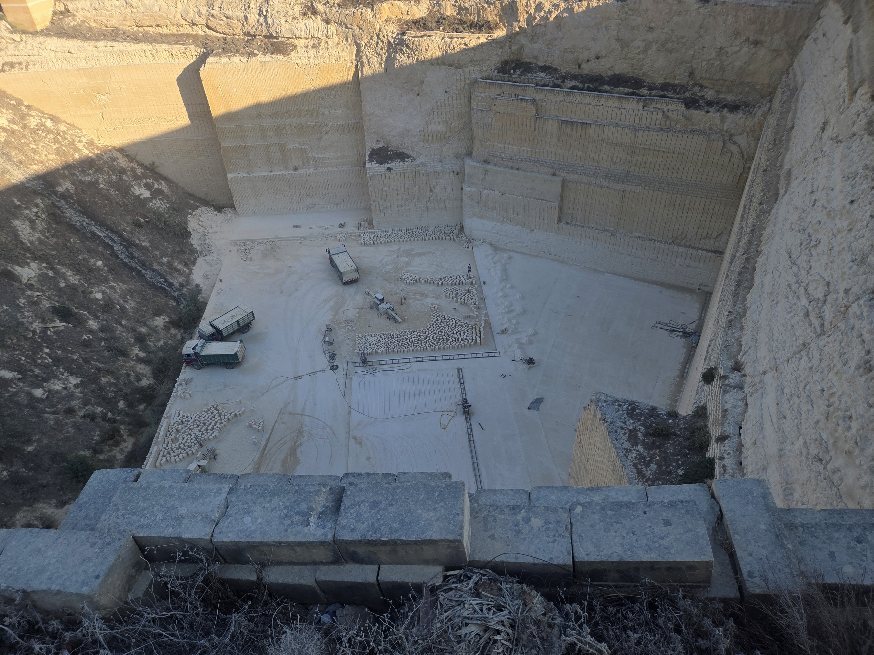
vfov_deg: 58.9
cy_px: 328
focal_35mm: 23
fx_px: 581
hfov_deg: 73.9
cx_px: 437
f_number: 1.8
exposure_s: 1/2650
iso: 80
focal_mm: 5.4
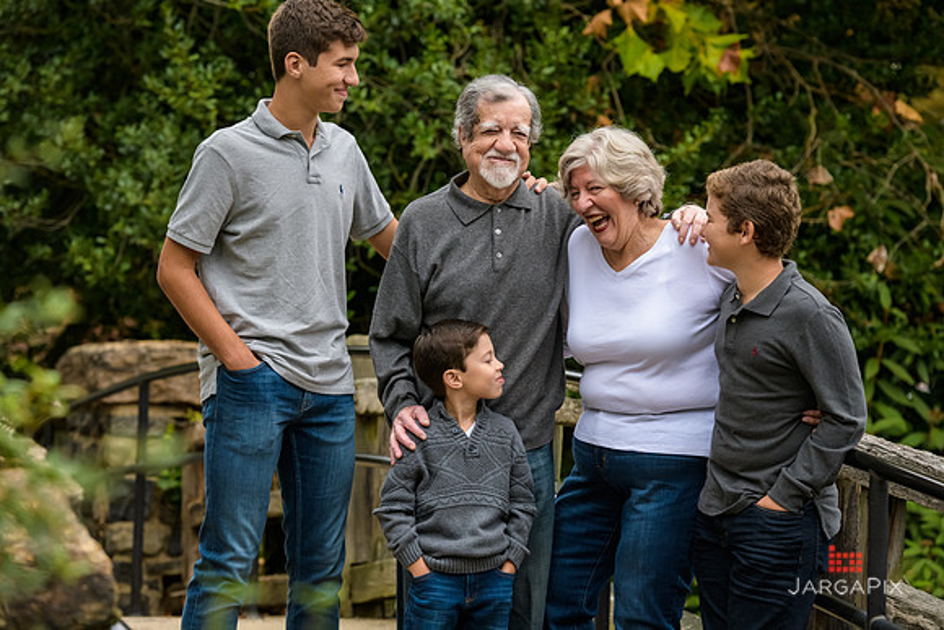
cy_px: 315
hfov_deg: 15.2
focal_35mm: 135
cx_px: 472
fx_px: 3541
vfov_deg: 10.2
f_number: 5.6
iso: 1000
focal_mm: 135
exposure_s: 1/400
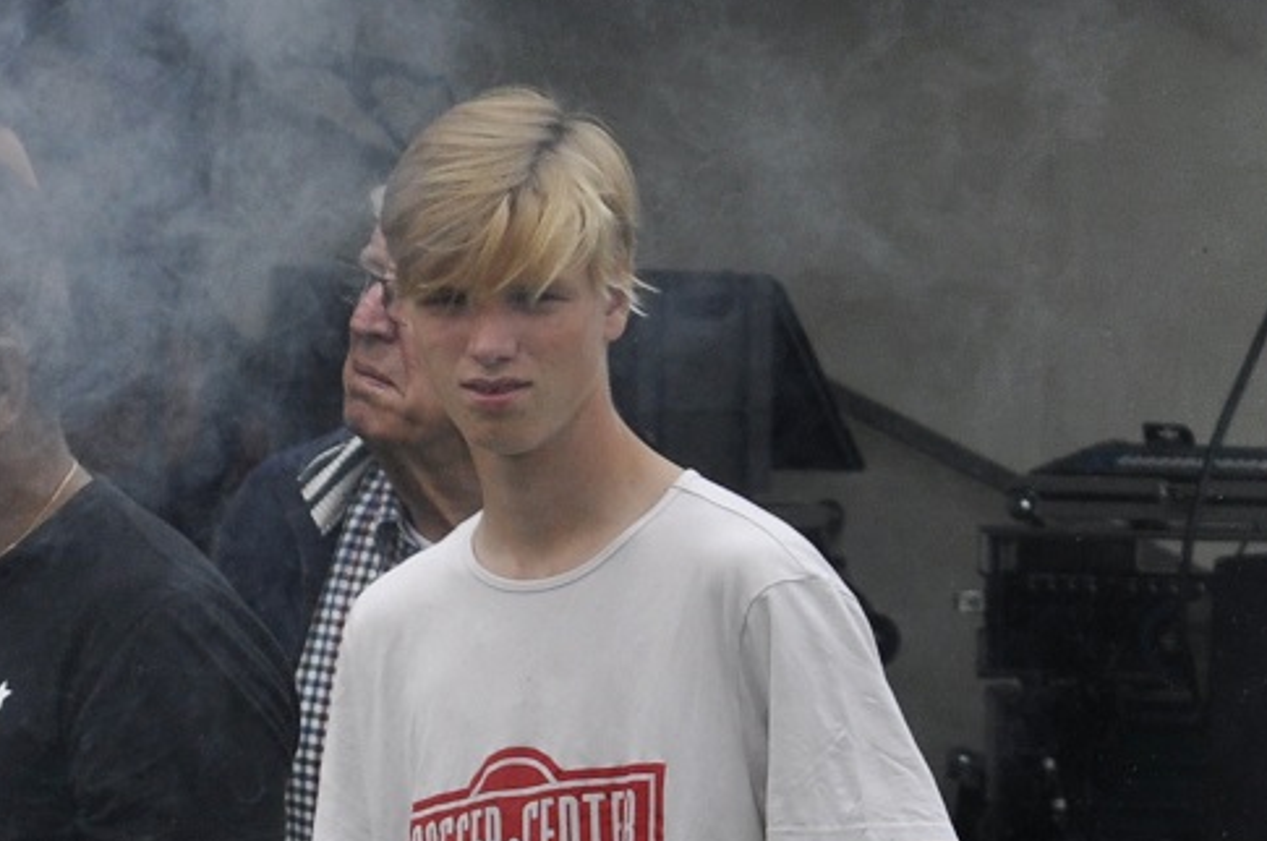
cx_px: 2686
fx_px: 16308
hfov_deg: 4.4
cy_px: 755
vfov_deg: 3.0
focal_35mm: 464
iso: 200
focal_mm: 70
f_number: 6.3
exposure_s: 1/640
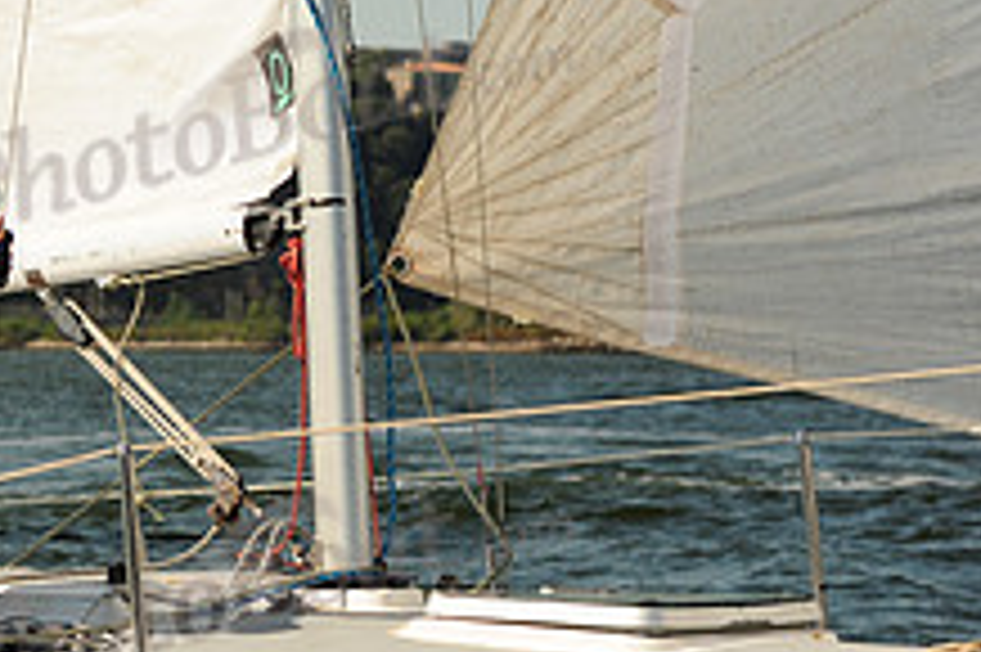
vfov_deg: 7.4
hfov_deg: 10.8
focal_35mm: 186
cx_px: -288
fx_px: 5065
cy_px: 418
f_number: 4.5
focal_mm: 70
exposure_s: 1/1250
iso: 320
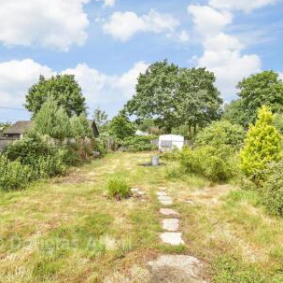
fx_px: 185
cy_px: 142
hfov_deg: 74.8
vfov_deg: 74.8
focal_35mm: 20
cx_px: 134
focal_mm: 10
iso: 400
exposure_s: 1/640
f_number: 7.1
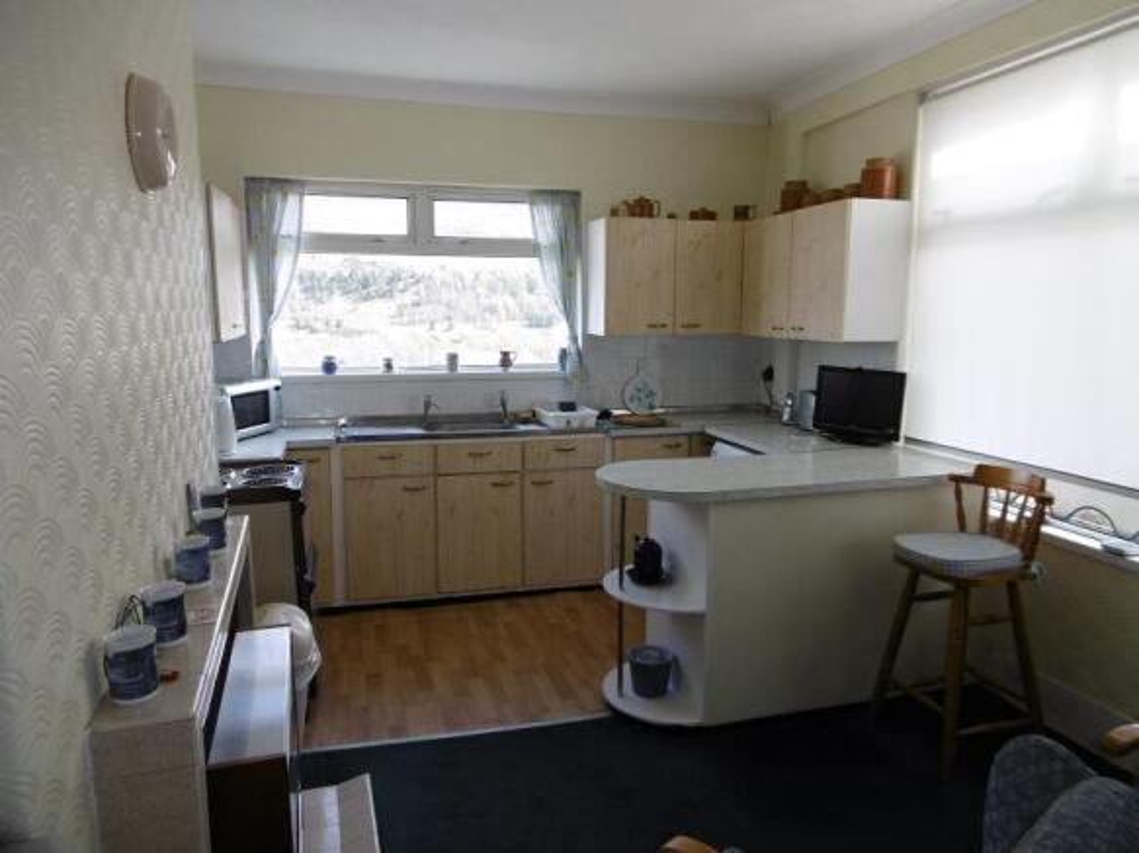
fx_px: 790
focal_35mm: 24
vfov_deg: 56.8
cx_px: 570
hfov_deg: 71.6
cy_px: 426
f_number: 3.1
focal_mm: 4.3
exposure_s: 1/100
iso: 100
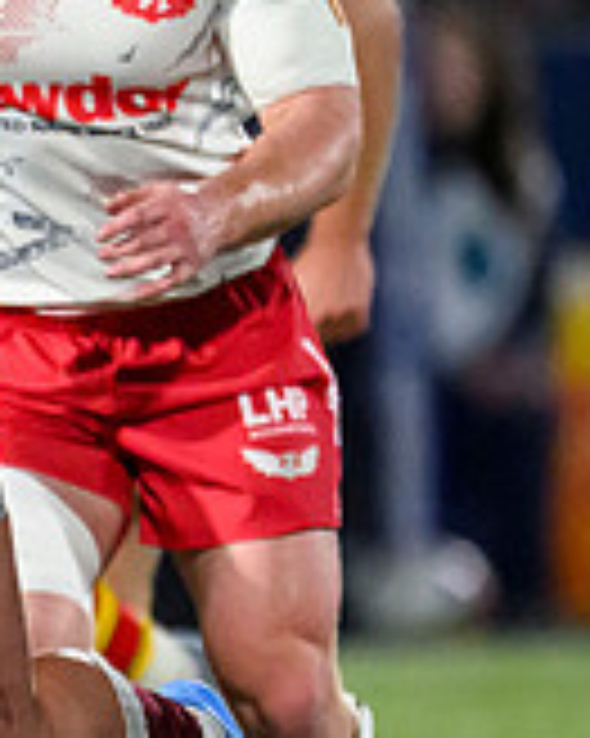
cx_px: -346
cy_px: 422
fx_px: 60255
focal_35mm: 2758
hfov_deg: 0.6
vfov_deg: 0.7
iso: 10000
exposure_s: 1/1250
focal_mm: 560
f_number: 4
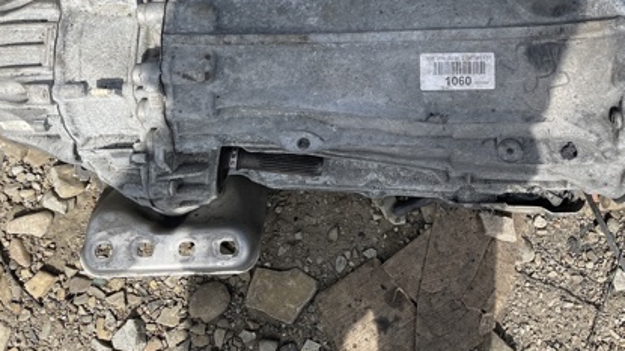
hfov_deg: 47.5
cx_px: 420
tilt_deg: -80.9
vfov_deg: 27.5
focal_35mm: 42
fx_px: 696
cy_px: 53
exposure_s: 1/2433
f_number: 1.6
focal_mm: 5.1
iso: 32
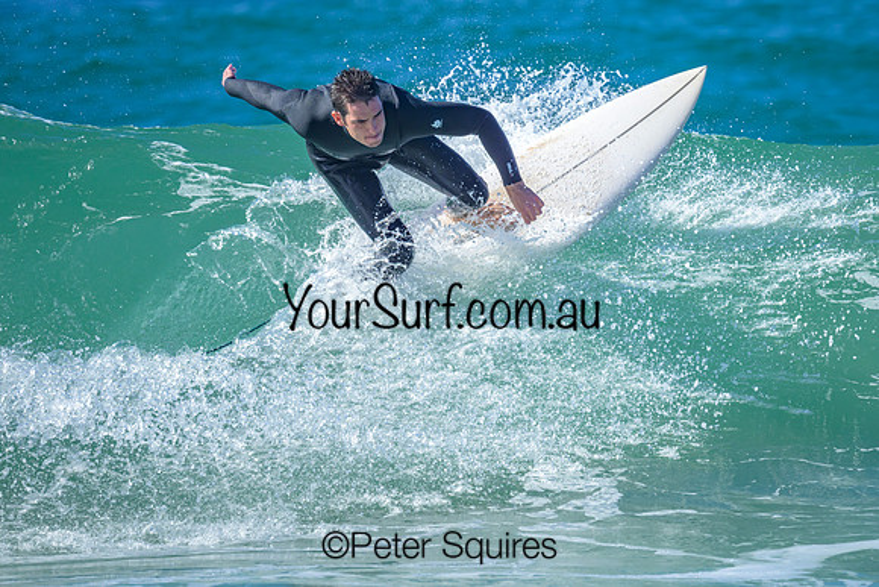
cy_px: 239
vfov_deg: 1.3
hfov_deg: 1.9
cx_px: 473
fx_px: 26188
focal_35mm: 1072
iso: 560
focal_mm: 800
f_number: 6.3
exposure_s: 1/2000
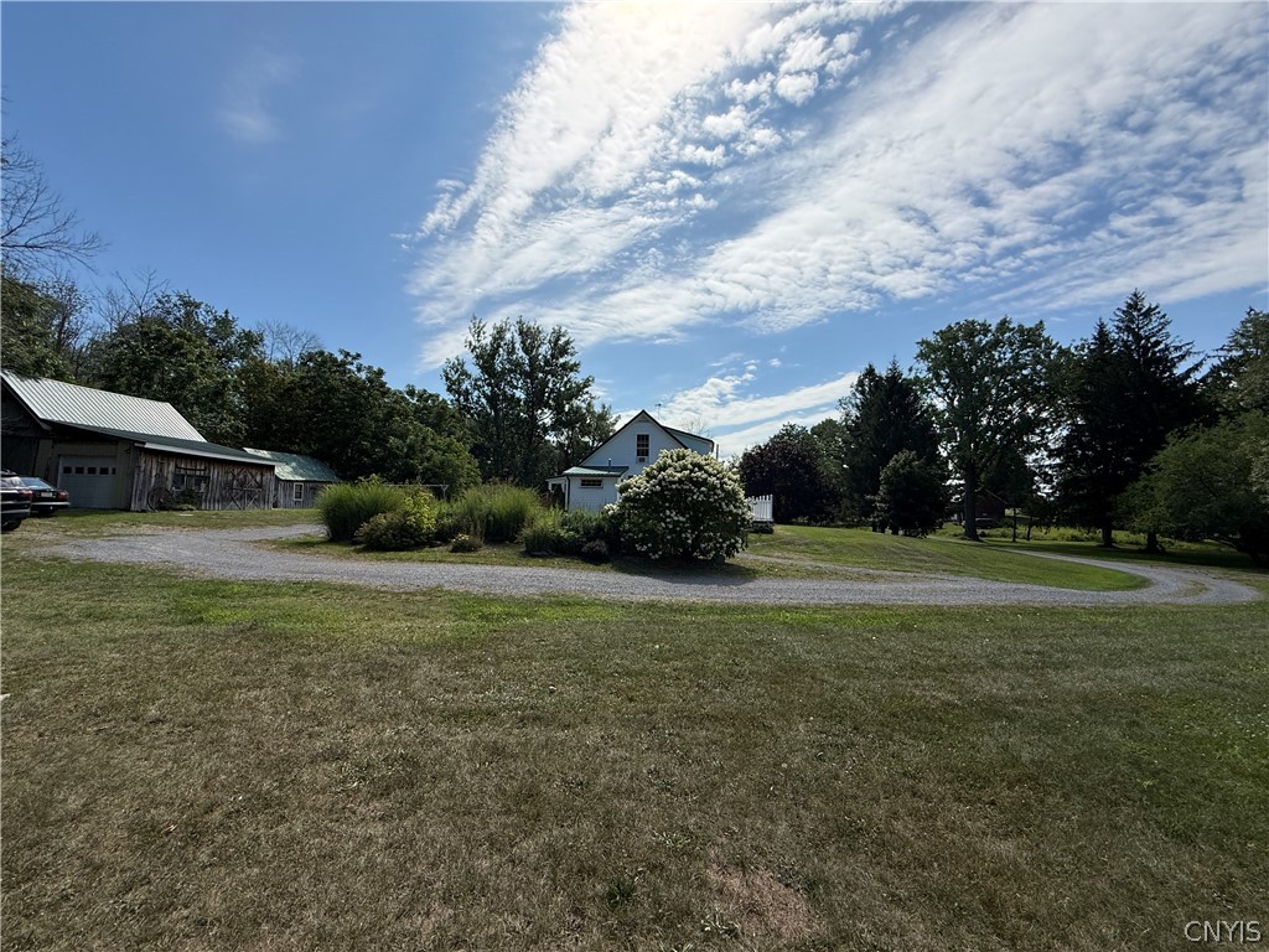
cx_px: 634
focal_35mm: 14
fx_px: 513
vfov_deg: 85.7
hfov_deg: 102.1
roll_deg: -1.1
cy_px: 476
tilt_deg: +3.5
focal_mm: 2.22
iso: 50
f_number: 2.2
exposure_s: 1/4425
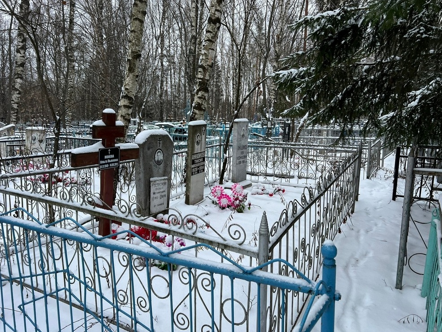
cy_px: 163
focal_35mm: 27
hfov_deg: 65.3
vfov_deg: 51.4
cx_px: 222
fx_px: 345
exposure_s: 1/121
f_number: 1.5
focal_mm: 5.7
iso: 100
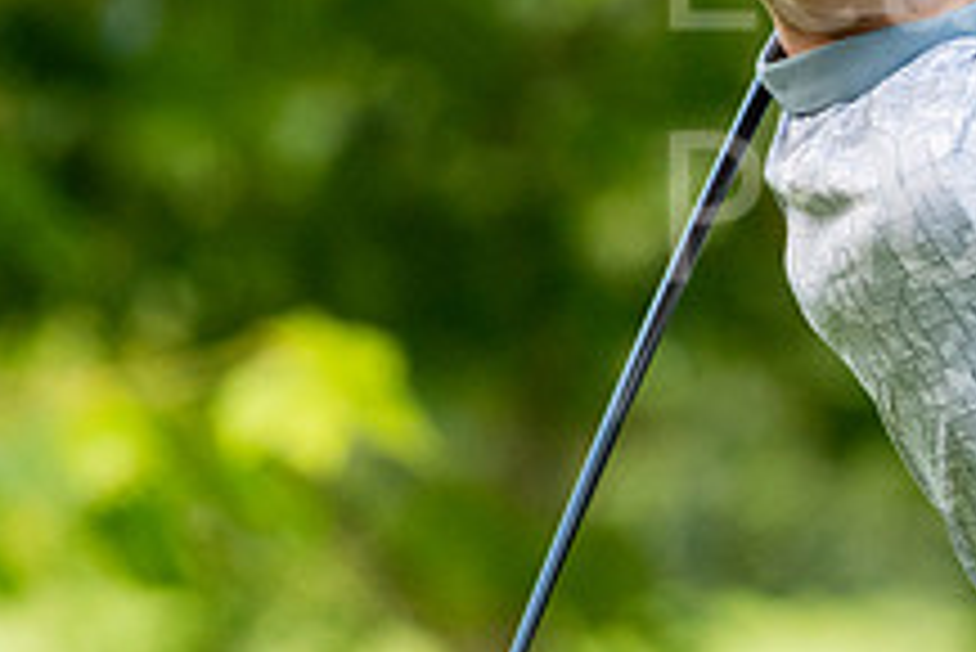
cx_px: 1250
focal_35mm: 1685
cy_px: -2
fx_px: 45711
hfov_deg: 1.2
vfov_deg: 0.8
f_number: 5.6
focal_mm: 420
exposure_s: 1/1250
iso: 1250
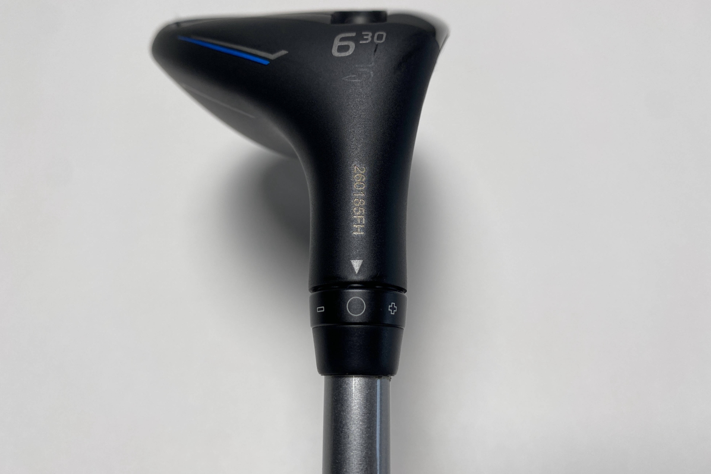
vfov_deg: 47.9
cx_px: 360
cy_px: 226
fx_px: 533
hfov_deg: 67.4
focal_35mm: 27
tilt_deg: -61.7
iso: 32
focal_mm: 4.25
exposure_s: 1/810
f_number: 1.8
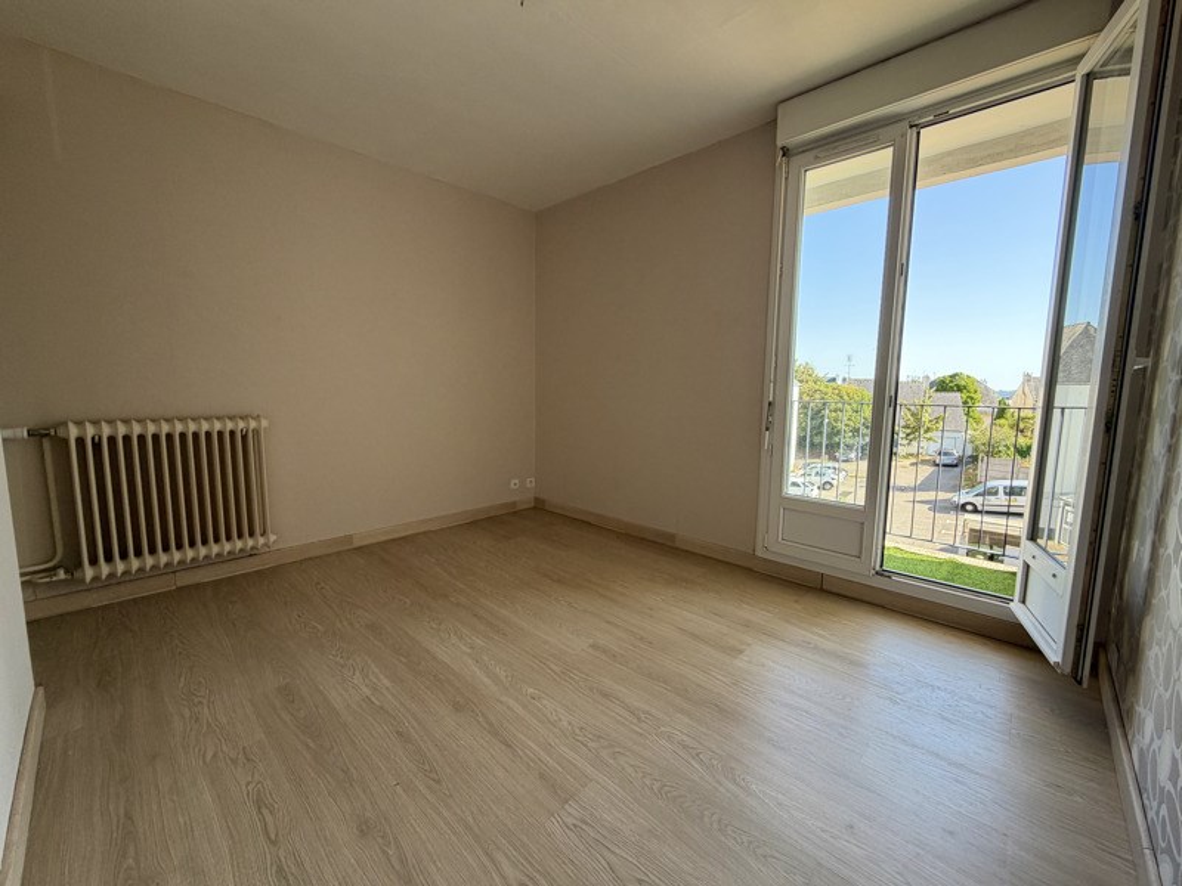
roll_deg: +0.0
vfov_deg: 85.7
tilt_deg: -6.5
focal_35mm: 14
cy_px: 443
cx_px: 591
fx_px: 478
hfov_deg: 102.1
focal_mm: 2.22
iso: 64
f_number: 2.2
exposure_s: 1/121
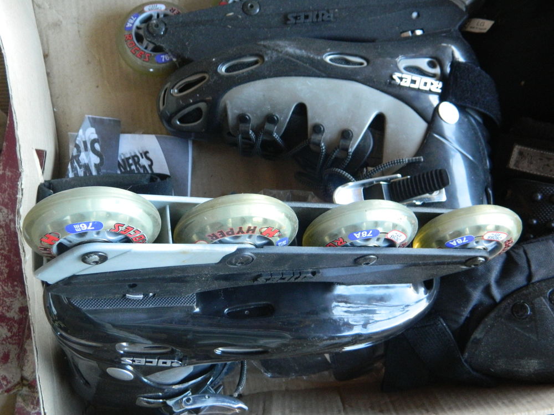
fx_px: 752
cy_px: 208
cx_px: 277
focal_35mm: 47
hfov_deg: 40.4
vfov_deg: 30.9
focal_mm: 8.4
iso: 400
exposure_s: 1/40
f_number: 3.6
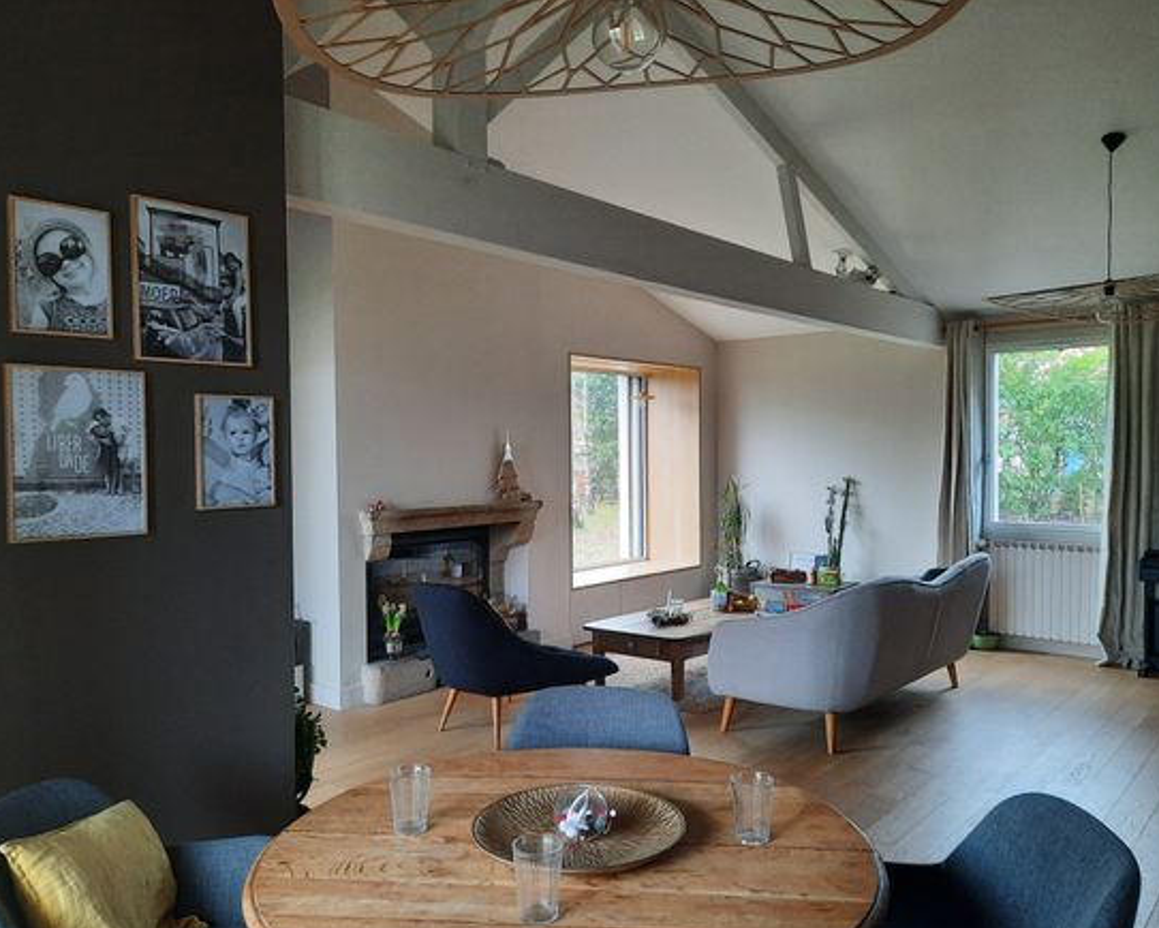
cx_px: 597
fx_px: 926
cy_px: 477
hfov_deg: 64.0
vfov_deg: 53.2
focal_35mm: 27
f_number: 2
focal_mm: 4.6
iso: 320
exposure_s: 1/50
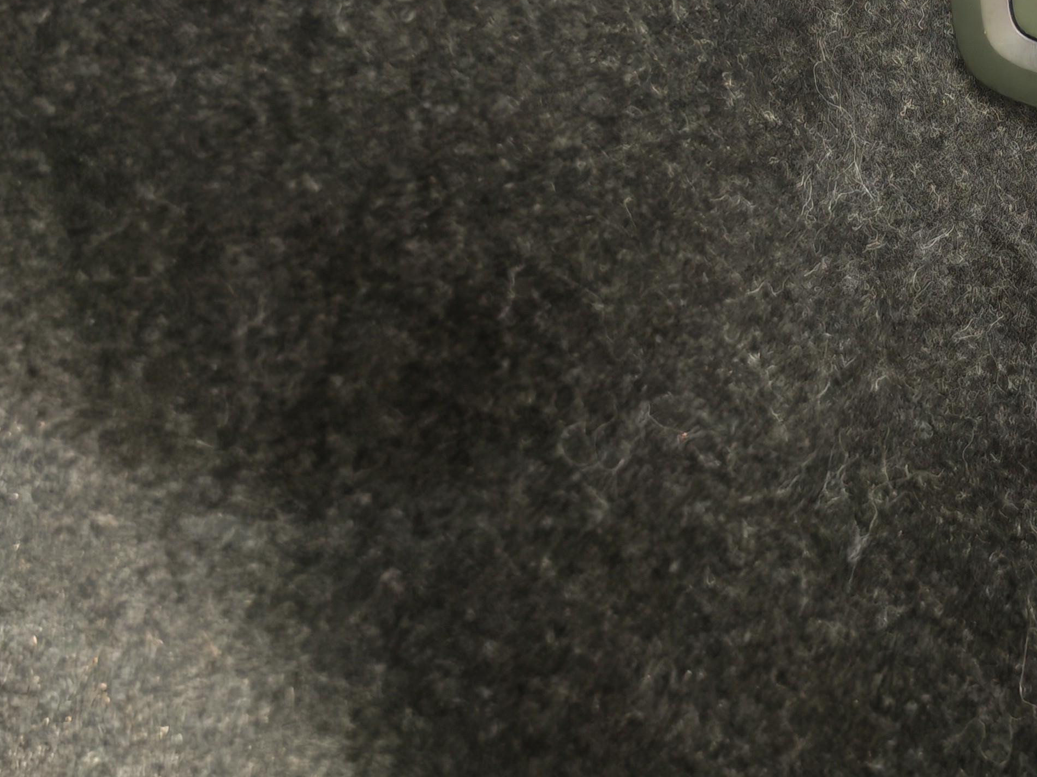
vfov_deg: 20.5
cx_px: 1026
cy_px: -43
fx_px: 2067
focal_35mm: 69
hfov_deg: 26.7
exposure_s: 1/20
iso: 4000
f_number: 1.9
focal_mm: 6.12
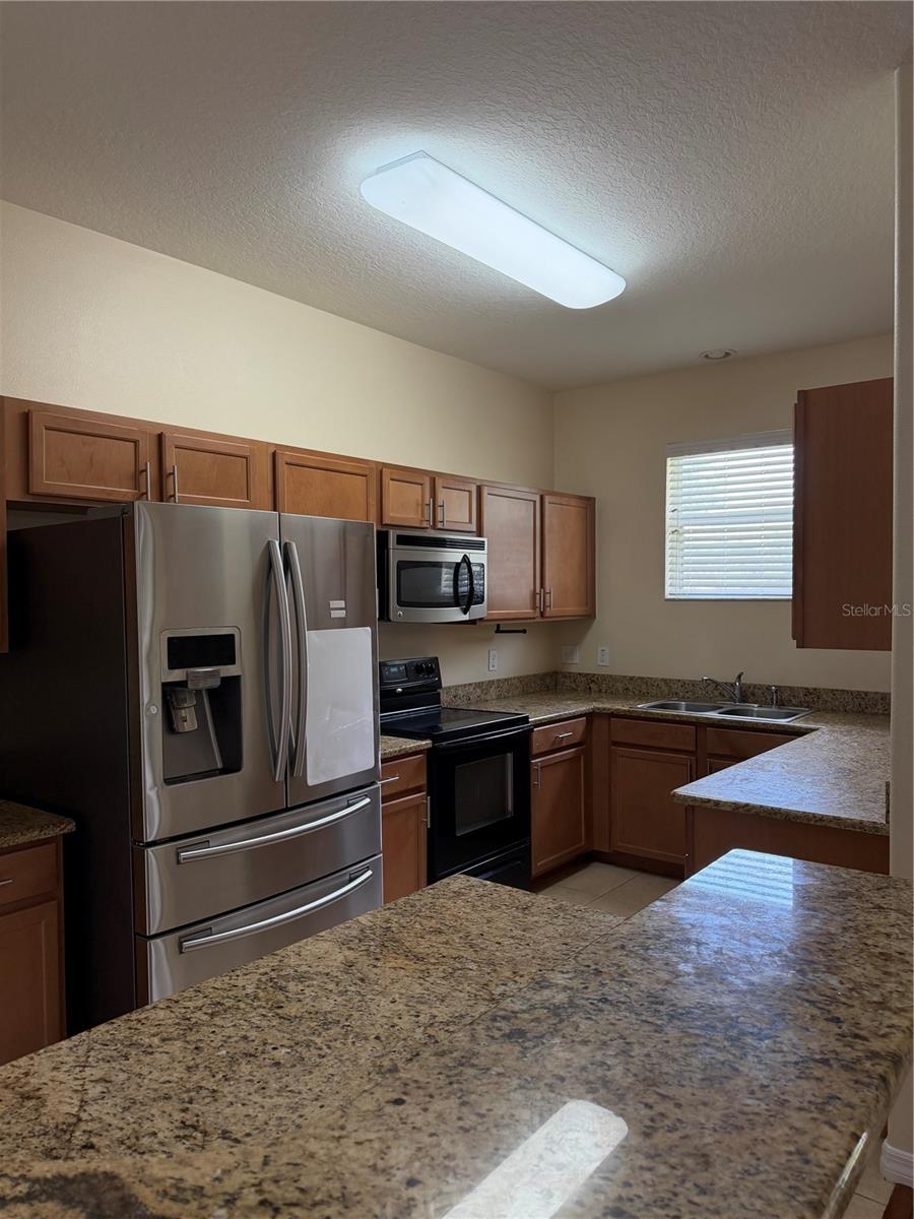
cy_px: 610
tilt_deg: -1.2
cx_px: 457
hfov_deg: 56.8
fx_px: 845
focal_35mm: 24
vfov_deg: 71.6
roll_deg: +0.2
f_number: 1.78
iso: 250
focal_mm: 6.76
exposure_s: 1/120
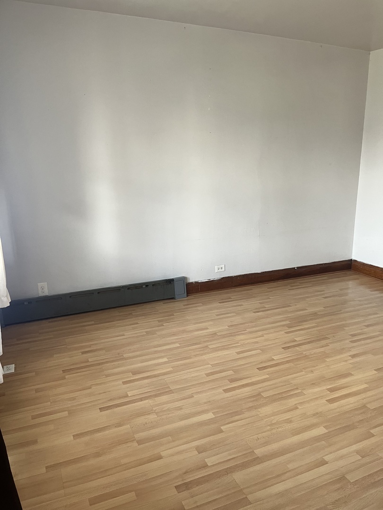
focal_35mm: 26
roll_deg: +0.7
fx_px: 384
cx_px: 192
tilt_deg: -15.1
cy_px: 255
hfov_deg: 53.1
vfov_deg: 67.3
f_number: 1.6
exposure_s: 1/82
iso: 125
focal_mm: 5.1
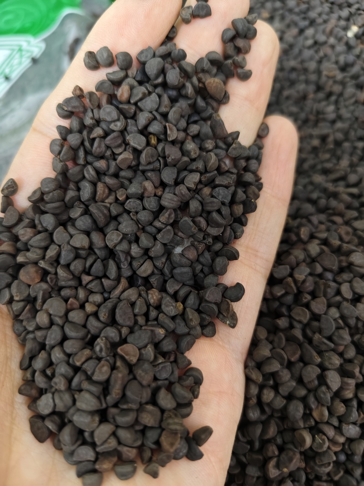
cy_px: 243
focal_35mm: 23
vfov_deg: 73.9
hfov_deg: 58.9
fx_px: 323
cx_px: 182
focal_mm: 5.56
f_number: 1.88
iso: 531
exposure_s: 1/50
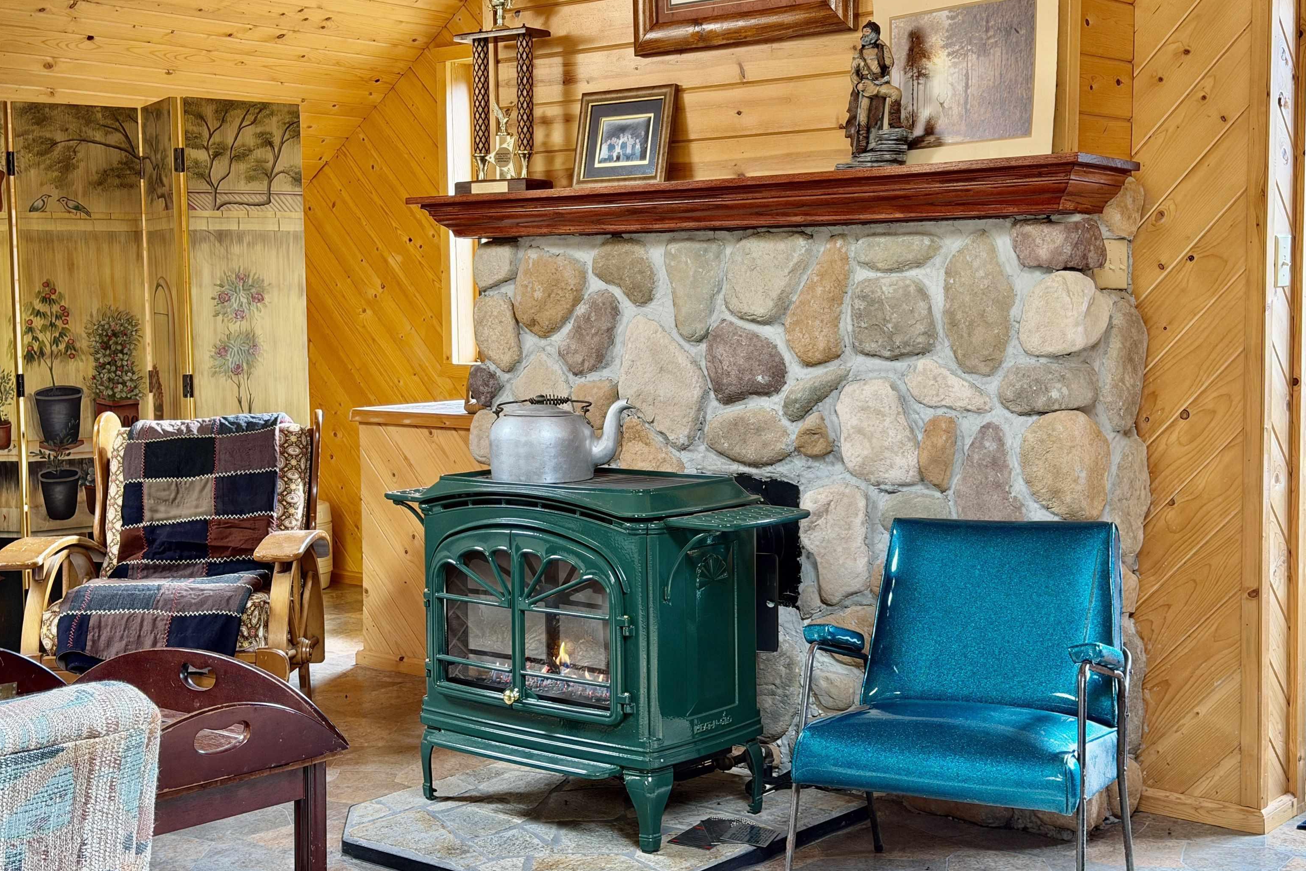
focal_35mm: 50
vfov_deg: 27.0
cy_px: 429
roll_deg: +1.1
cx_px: 653
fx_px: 1814
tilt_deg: -5.0
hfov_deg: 39.6
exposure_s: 1/60
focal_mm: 6.76
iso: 160
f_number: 1.78
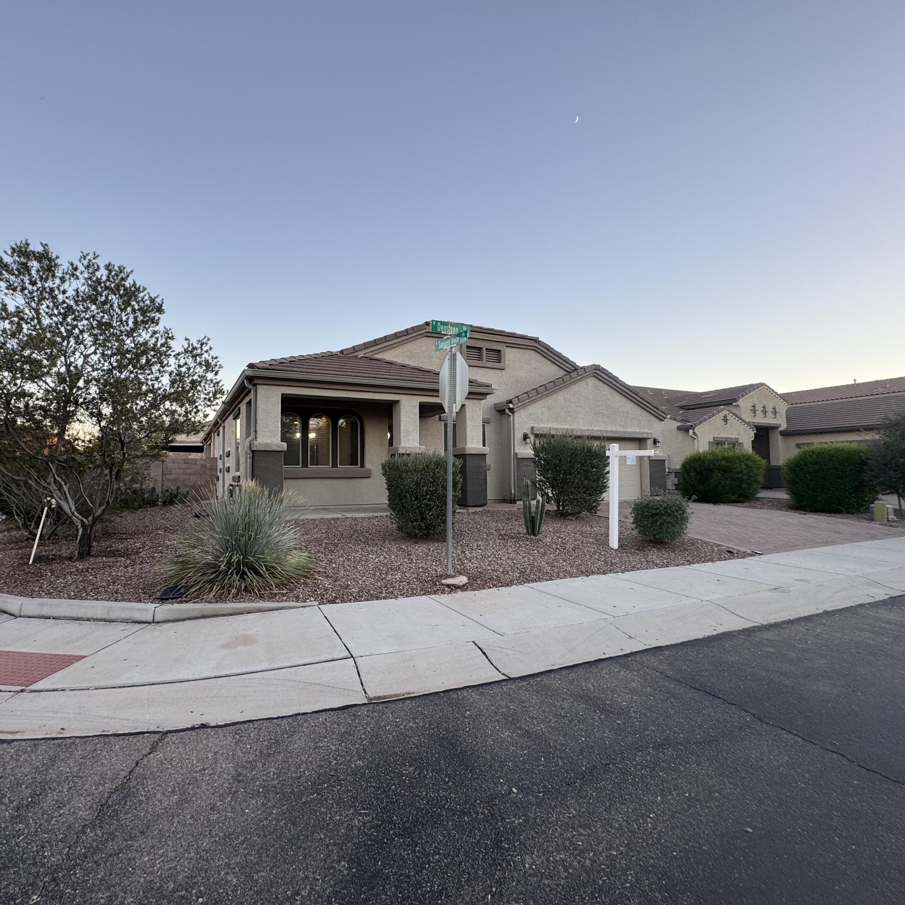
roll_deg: -0.6
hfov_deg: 83.6
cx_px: 397
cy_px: 451
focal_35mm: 17
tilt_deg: +2.1
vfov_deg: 84.0
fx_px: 503
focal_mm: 2.22
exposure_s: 1/131
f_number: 2.2
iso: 40
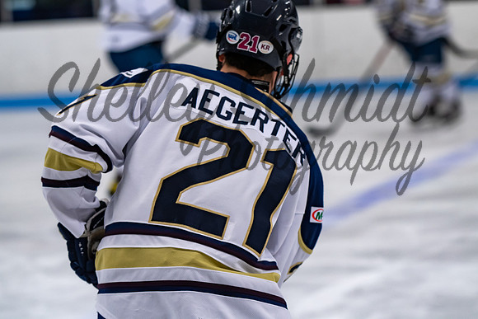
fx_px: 2390
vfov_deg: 7.6
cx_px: 239
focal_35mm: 180
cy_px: 160
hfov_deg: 11.4
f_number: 3.2
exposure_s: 1/800
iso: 800
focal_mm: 120
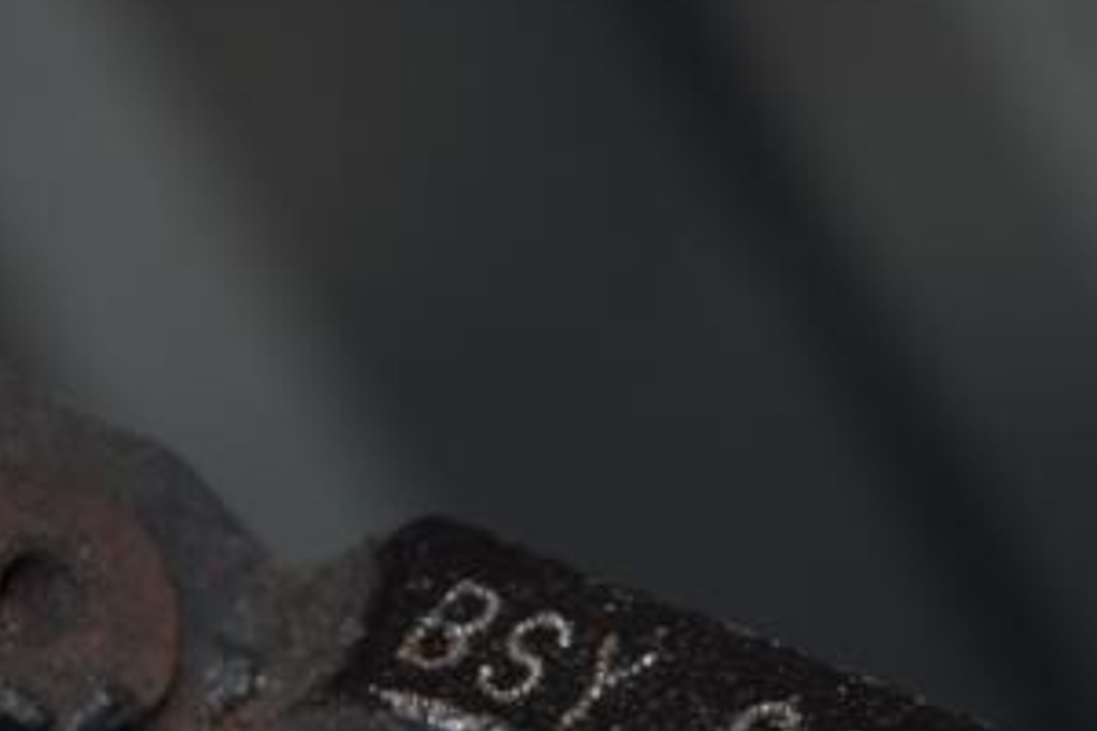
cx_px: 501
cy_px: 530
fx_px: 9598
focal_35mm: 315
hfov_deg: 6.5
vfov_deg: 4.4
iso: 800
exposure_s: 1/60
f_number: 5.6
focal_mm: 105
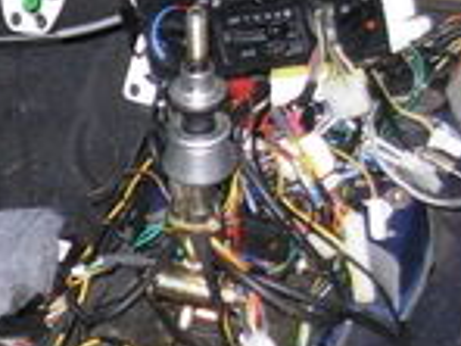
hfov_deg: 9.4
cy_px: 324
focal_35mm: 205
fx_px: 2730
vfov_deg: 7.2
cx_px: -237
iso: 231
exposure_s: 1/93.1
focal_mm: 6.3
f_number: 2.9
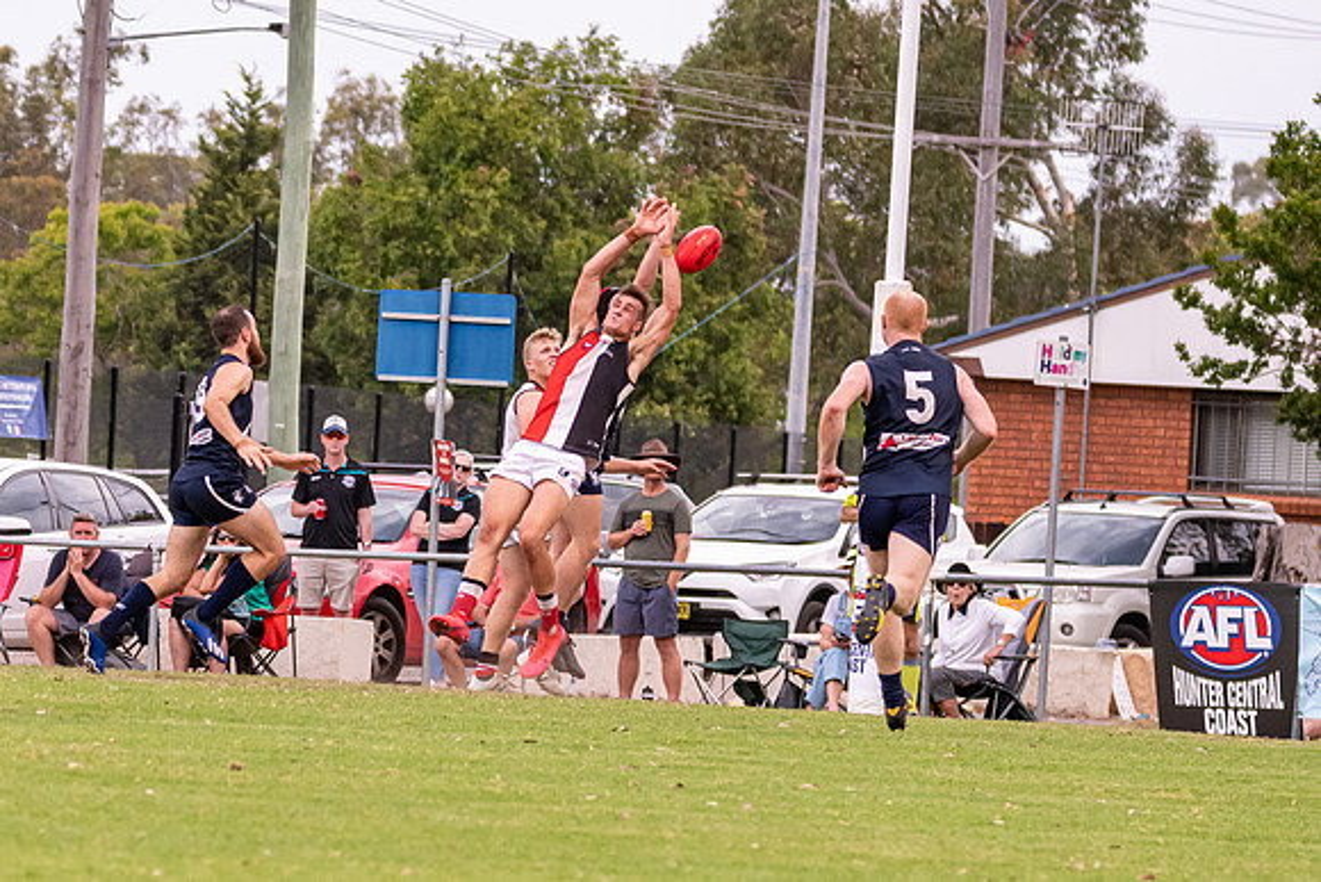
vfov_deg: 4.0
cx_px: 451
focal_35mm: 343
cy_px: 714
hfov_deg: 6.0
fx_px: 12606
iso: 1250
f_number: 6.3
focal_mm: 150
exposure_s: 1/1600
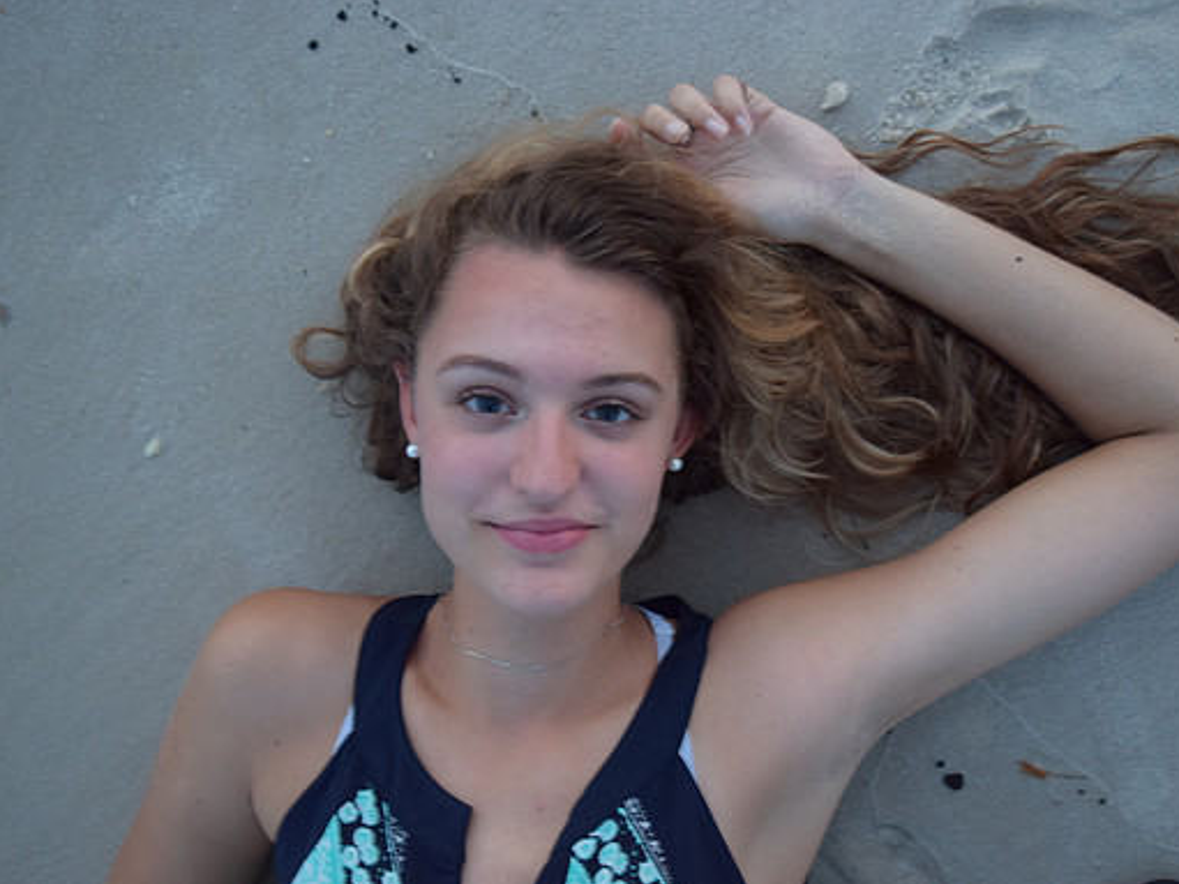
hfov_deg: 51.3
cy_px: 442
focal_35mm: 36
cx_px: 625
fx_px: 1226
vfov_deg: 39.6
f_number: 3.8
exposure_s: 1/8
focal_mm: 22
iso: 1600
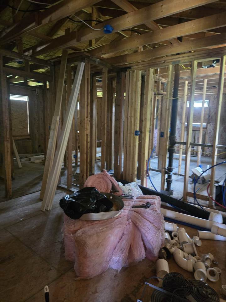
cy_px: 151
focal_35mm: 23
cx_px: 113
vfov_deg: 73.9
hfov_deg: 58.9
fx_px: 200
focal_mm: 5.4
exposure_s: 1/40
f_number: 1.8
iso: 1600
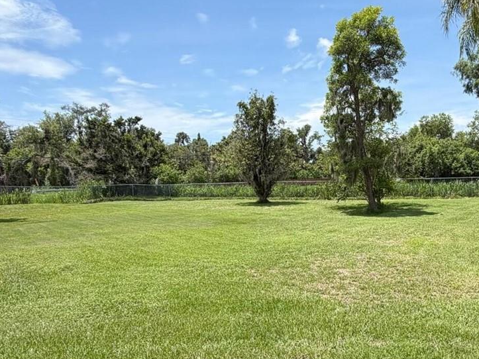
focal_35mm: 31
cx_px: 359
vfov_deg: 45.2
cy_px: 215
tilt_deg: -4.1
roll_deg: +1.8
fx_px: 429
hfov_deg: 55.6
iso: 25
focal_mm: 2.22
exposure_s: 1/770
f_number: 2.2
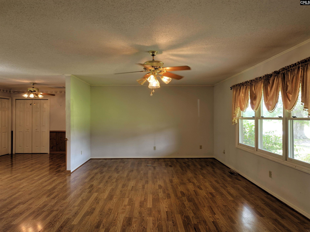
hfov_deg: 71.6
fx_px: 215
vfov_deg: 56.8
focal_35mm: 24
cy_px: 116
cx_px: 155
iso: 100
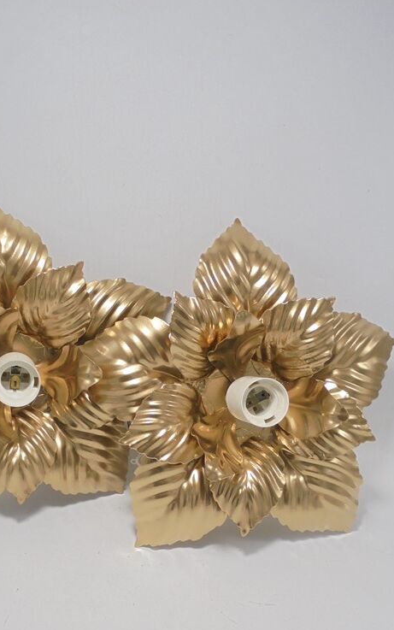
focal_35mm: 44
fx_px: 755
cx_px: 128
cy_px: 377
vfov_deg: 45.0
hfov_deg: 29.0
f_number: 4
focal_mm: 6.1
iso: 100
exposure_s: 1/60
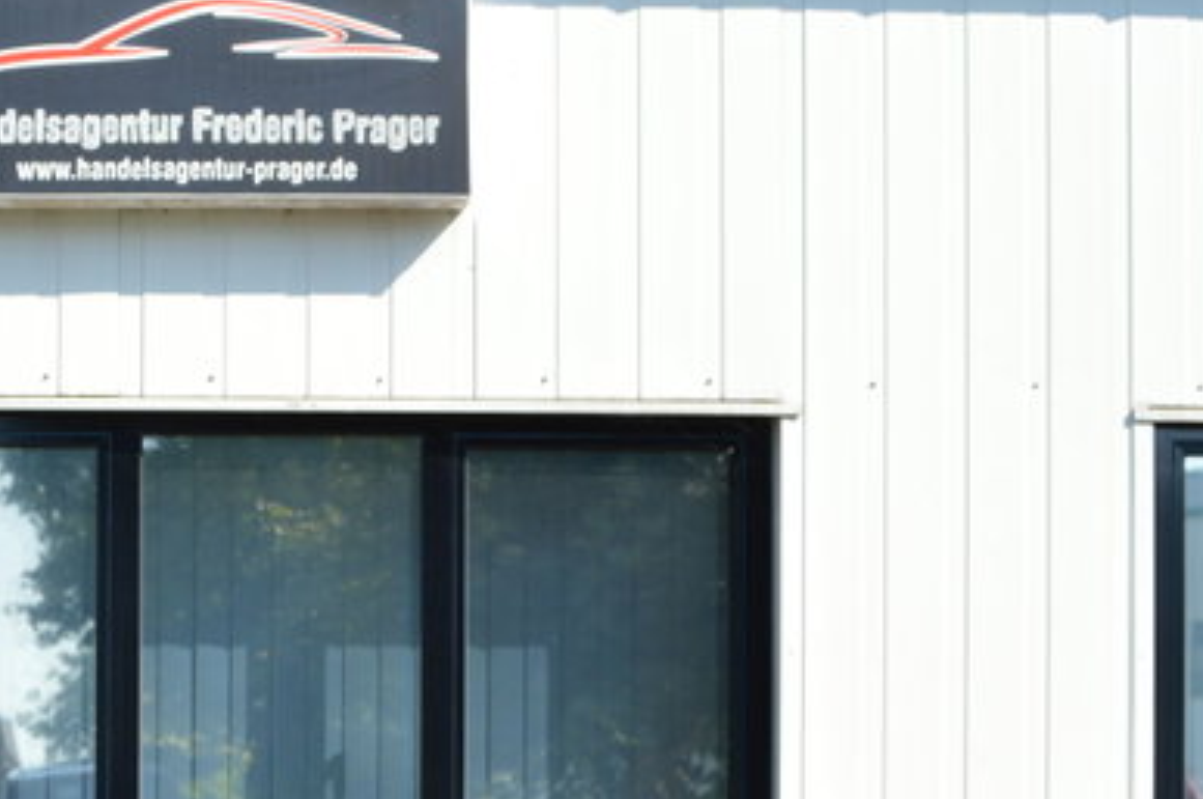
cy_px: 919
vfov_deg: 15.8
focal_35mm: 83
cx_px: -6
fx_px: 2781
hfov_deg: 23.4
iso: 100
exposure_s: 1/200
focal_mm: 21
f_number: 7.1
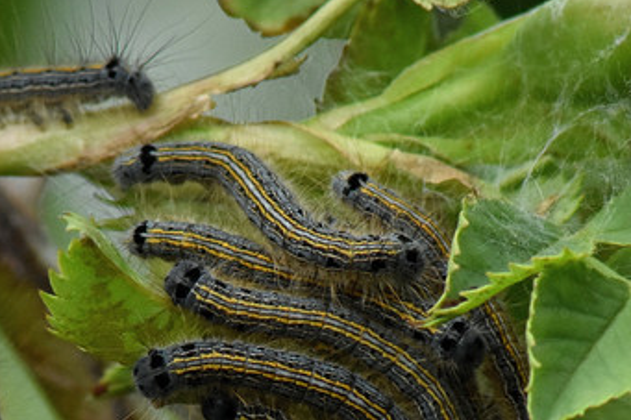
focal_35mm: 1099
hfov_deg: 1.9
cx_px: 278
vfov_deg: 1.2
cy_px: 435
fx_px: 19253
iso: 2500
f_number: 16
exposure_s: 1/200
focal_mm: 260
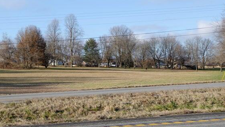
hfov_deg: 31.9
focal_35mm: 65
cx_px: 65
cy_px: 36
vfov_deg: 18.5
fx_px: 388
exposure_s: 1/250
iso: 125
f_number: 8
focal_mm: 24
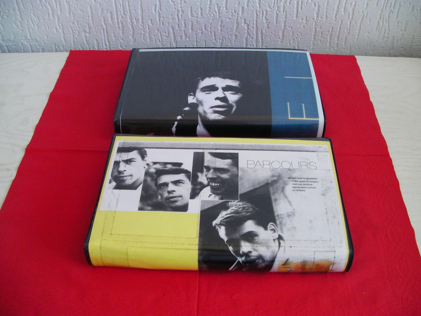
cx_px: 210
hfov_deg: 49.0
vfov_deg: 37.7
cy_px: 158
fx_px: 462
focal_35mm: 38
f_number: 3.5
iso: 128
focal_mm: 6.3
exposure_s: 1/30
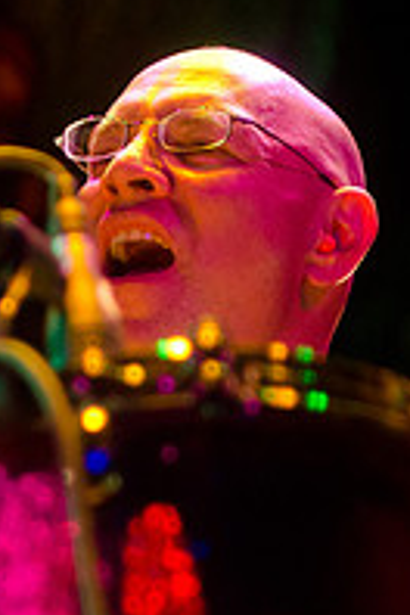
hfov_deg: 5.4
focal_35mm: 254
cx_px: 137
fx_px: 4339
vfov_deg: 8.1
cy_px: 373
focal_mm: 58
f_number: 2.8
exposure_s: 1/640
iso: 1600
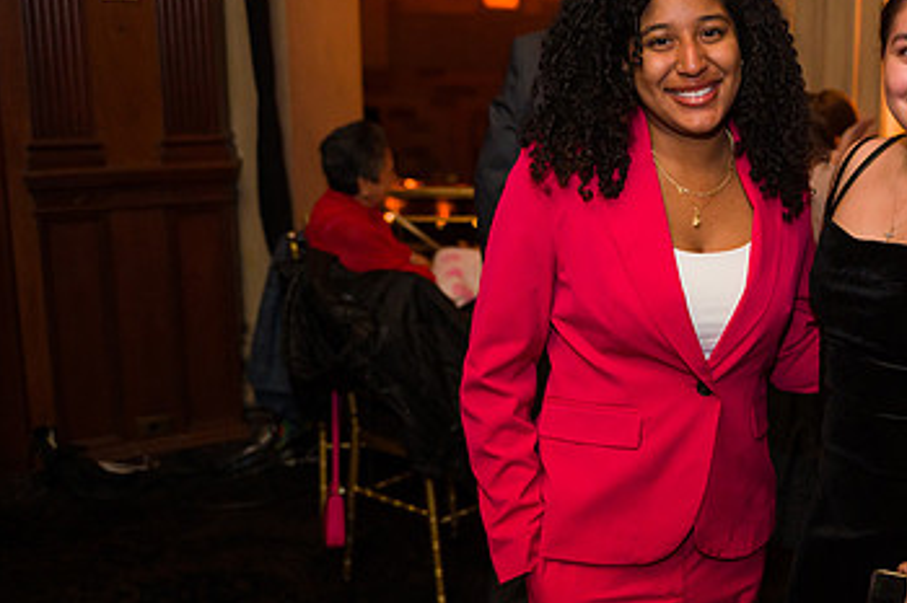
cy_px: 274
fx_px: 1209
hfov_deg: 39.3
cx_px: 746
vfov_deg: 28.0
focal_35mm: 48
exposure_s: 1/200
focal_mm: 29
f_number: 3.2
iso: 1600
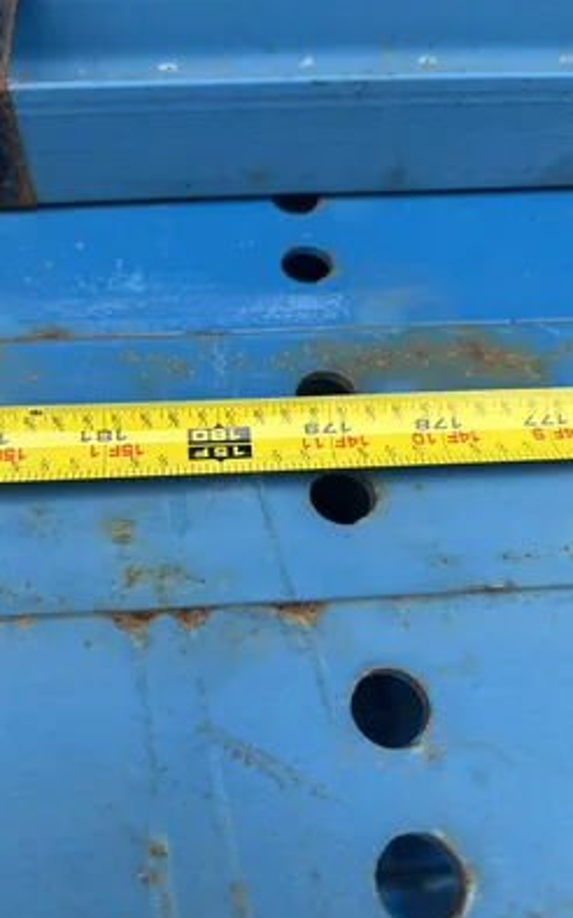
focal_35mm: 28
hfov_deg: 44.3
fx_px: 700
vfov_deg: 66.5
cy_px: 464
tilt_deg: -60.2
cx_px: 238
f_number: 1.6
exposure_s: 1/1047
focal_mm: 5.96
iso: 50
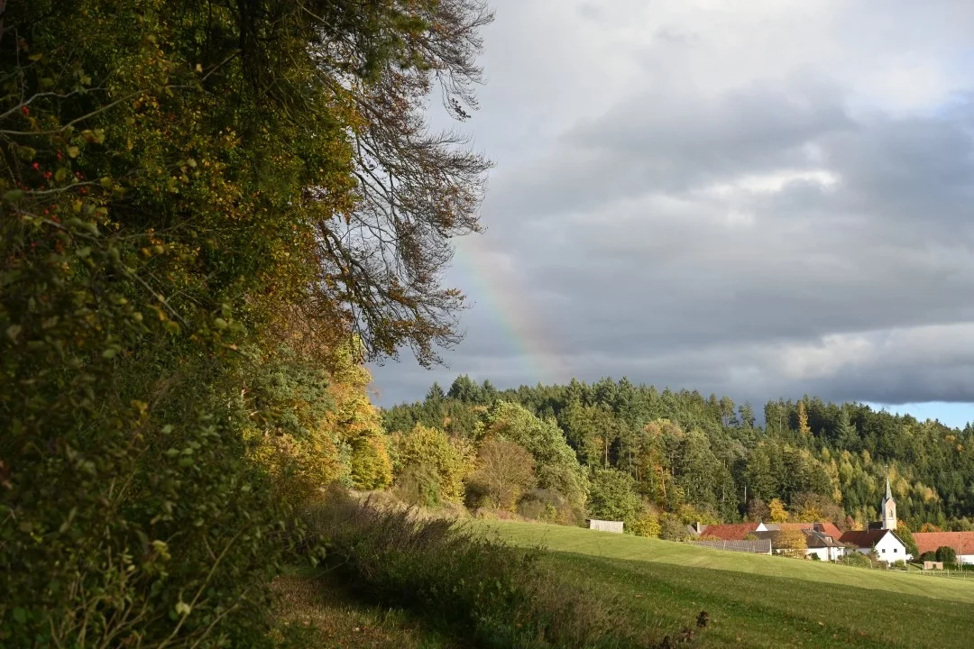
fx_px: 1894
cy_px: 324
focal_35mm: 70
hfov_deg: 28.8
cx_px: 487
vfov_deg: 19.5
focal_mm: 70
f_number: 6.3
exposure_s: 1/320
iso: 100
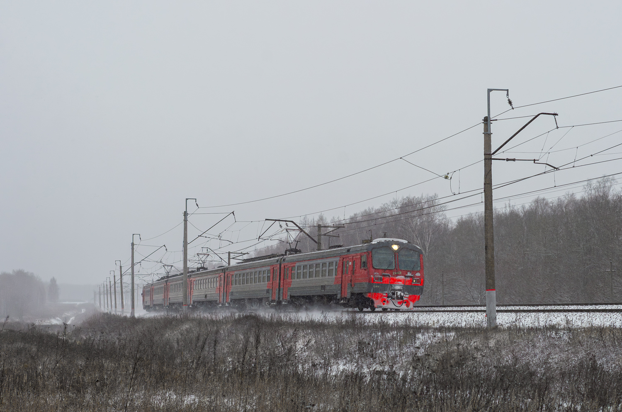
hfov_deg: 39.7
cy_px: 206
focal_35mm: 50
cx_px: 311
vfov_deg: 26.9
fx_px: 862
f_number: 5.6
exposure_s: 1/500
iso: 400
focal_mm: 50
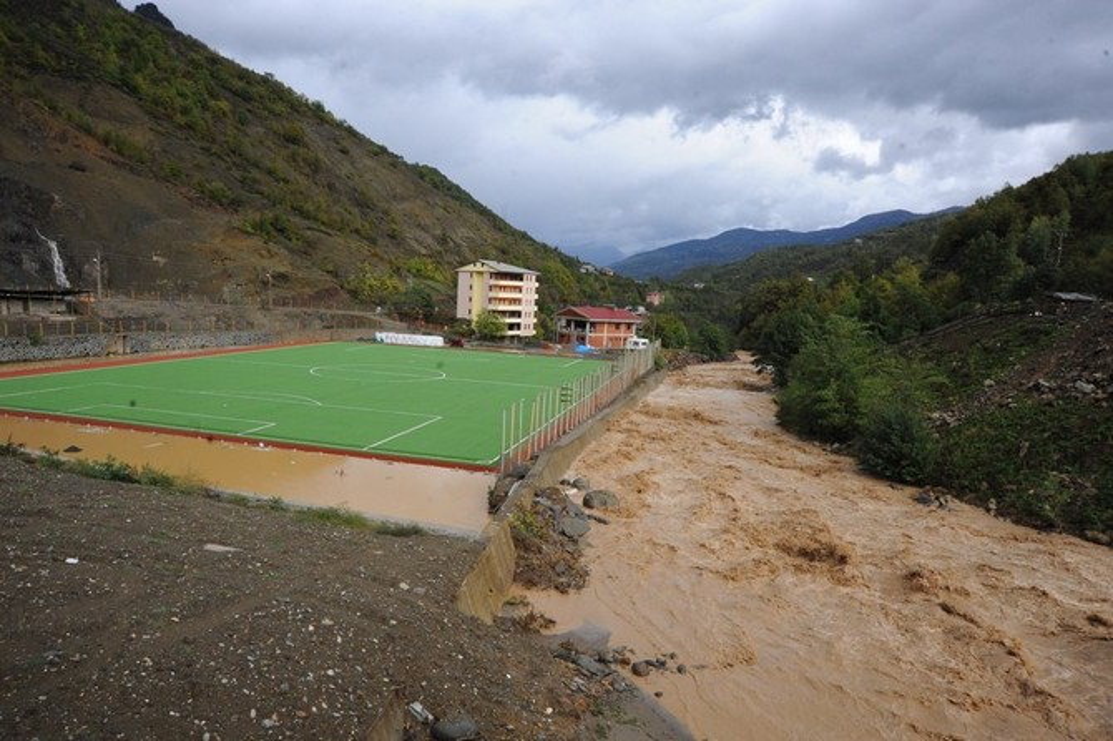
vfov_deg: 53.1
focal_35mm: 24
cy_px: 370
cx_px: 556
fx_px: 742
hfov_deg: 73.8
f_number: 13
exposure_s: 1/250
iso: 1600
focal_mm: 24
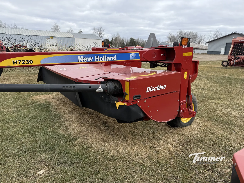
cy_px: 92
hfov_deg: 71.6
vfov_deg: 56.8
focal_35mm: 24
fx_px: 169
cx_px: 122
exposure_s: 1/2525
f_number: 1.78
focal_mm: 6.76
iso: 80
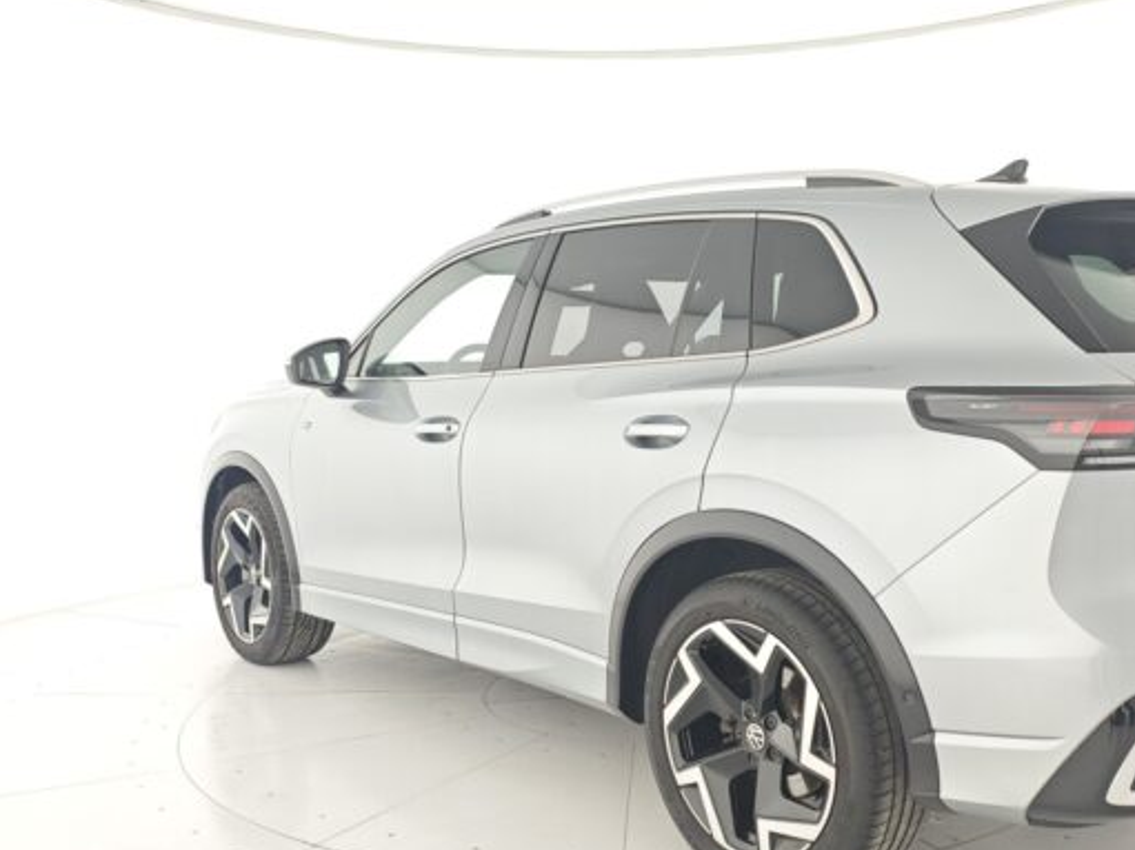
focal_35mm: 36
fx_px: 1180
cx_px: 637
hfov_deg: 51.2
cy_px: 442
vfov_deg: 39.6
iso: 96
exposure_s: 1/100
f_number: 1.6
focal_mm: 6.55
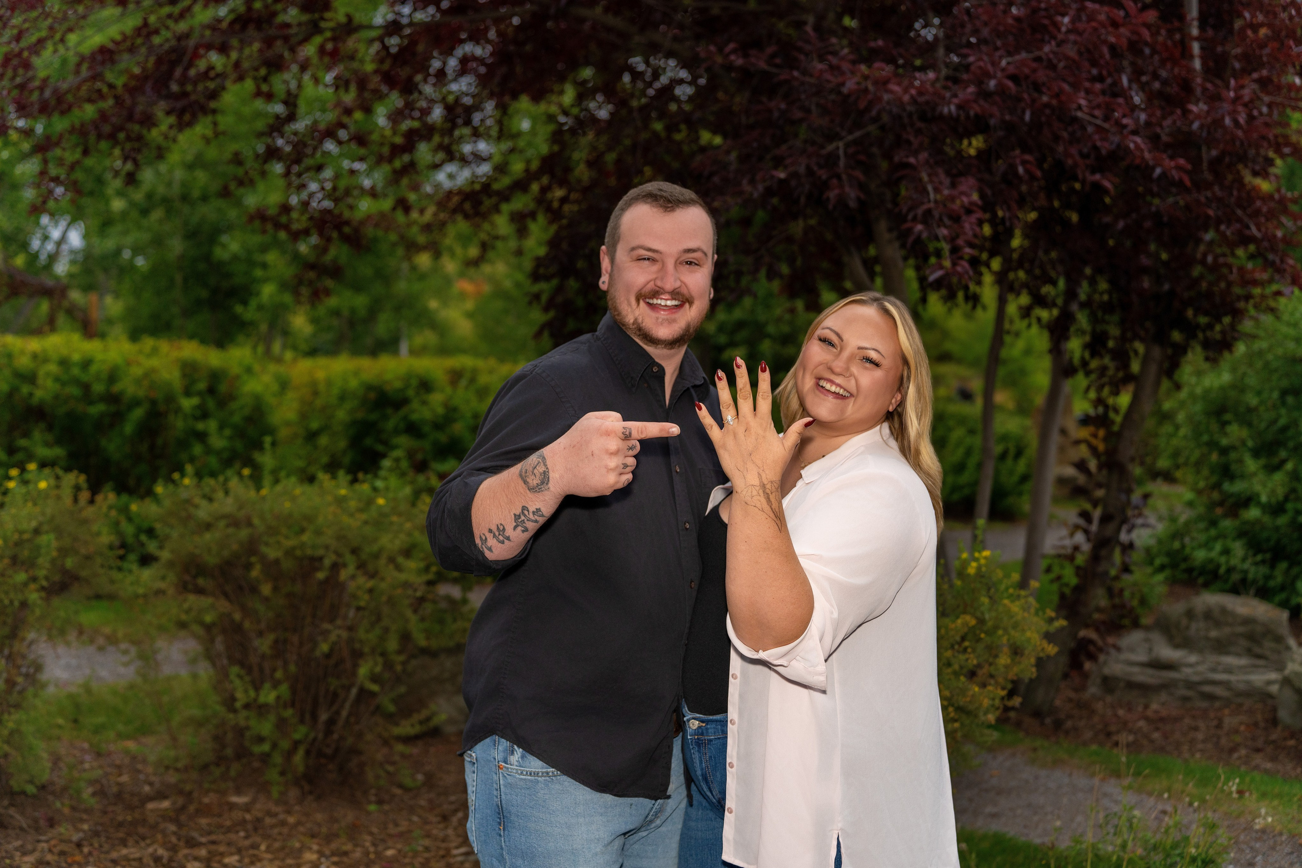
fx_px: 1374
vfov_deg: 35.1
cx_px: 651
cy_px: 434
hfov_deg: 50.7
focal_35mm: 38
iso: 400
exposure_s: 1/800
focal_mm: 38
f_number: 2.8
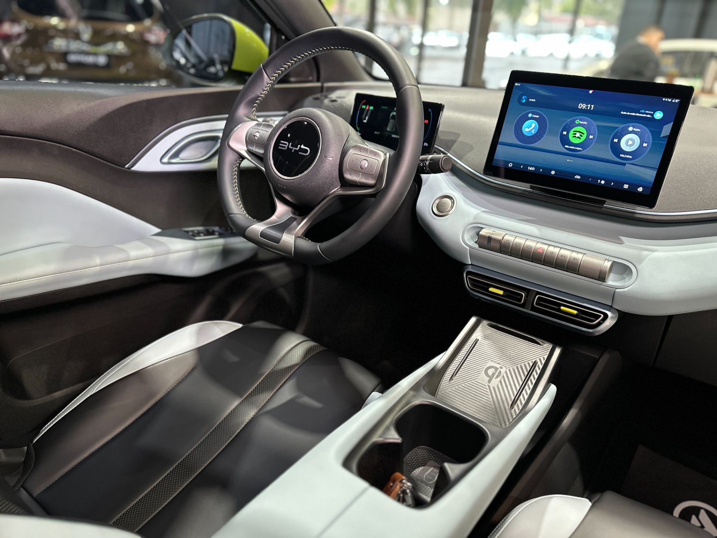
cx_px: 358
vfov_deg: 56.8
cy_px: 269
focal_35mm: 24
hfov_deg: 71.6
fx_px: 497
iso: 500
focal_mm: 6.86
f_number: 1.78
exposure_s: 1/41
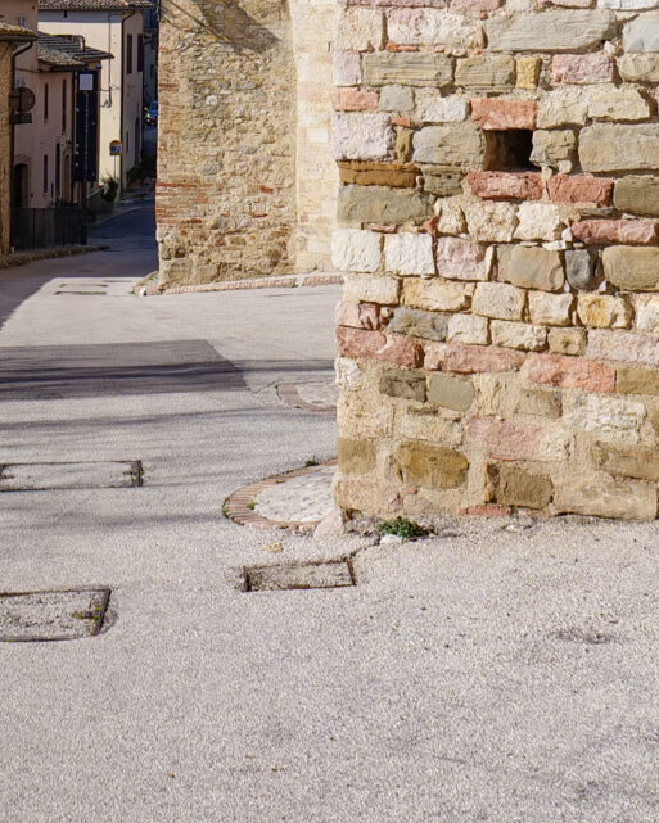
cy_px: -177
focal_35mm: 75
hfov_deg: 19.6
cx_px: -53
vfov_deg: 23.2
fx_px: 1828
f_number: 6.3
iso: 100
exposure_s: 1/400
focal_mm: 20
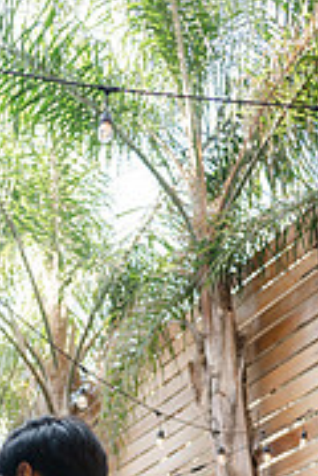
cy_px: 510
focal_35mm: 70
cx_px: -7
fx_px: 927
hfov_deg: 18.9
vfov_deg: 26.7
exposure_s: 1/250
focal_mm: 28
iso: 400
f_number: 2.8
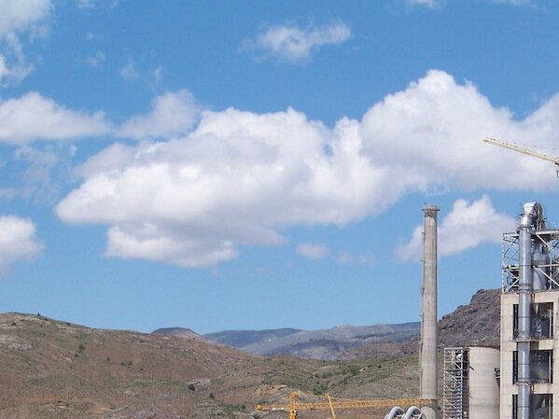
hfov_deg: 18.4
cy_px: 347
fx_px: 1711
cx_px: 448
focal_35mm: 106
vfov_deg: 13.9
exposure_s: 1/640
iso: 64
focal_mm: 10.5
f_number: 4.5
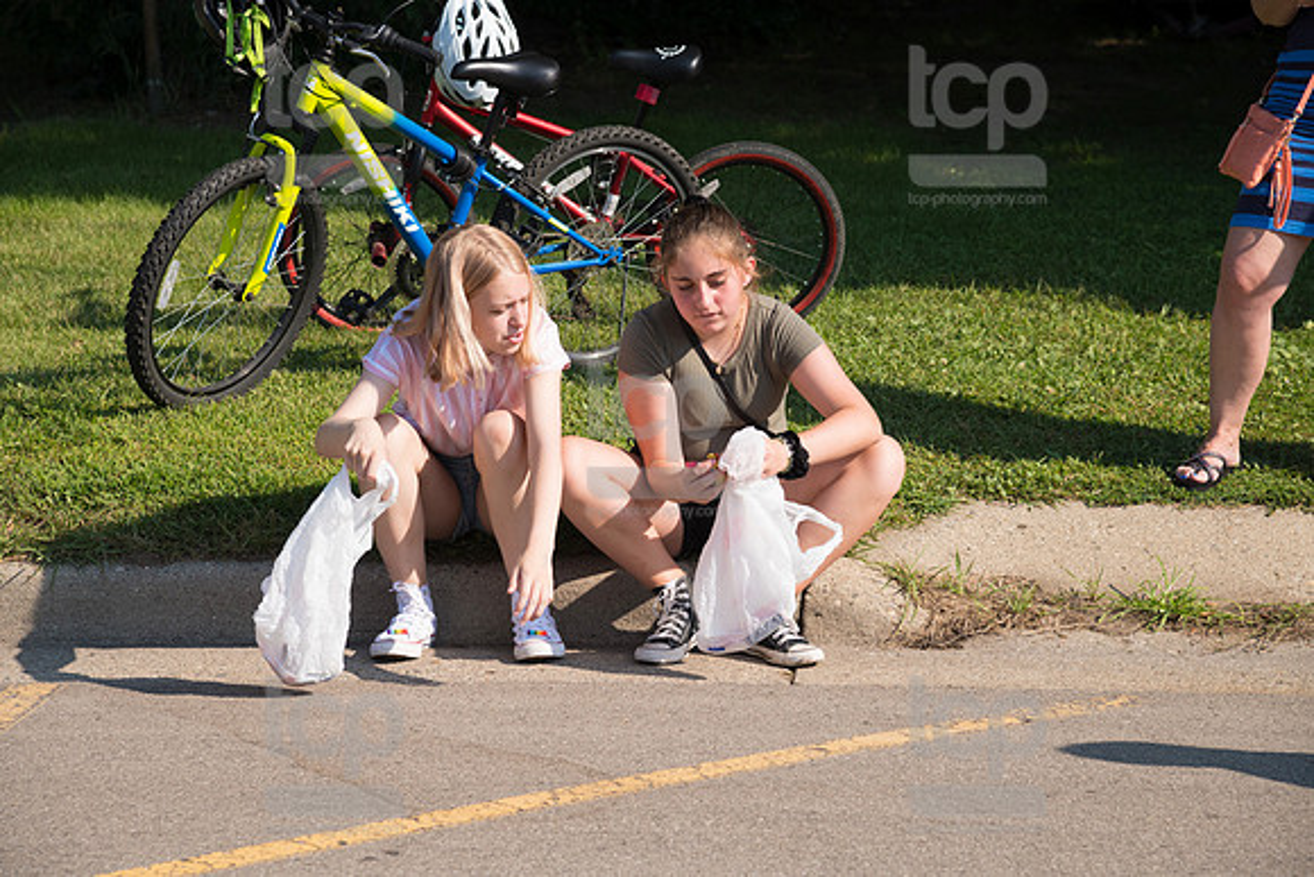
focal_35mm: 120
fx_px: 4381
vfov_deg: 11.4
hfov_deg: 17.1
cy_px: 438
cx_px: 657
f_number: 6.3
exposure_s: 1/800
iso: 320
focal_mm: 120
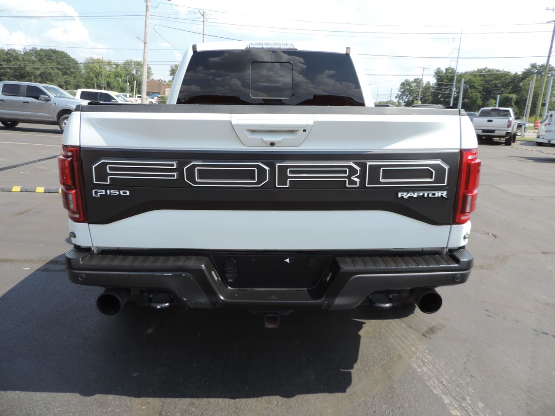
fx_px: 385
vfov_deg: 56.8
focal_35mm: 24
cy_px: 208
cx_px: 278
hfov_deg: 71.6
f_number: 3
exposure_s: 1/640
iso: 80
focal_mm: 4.3
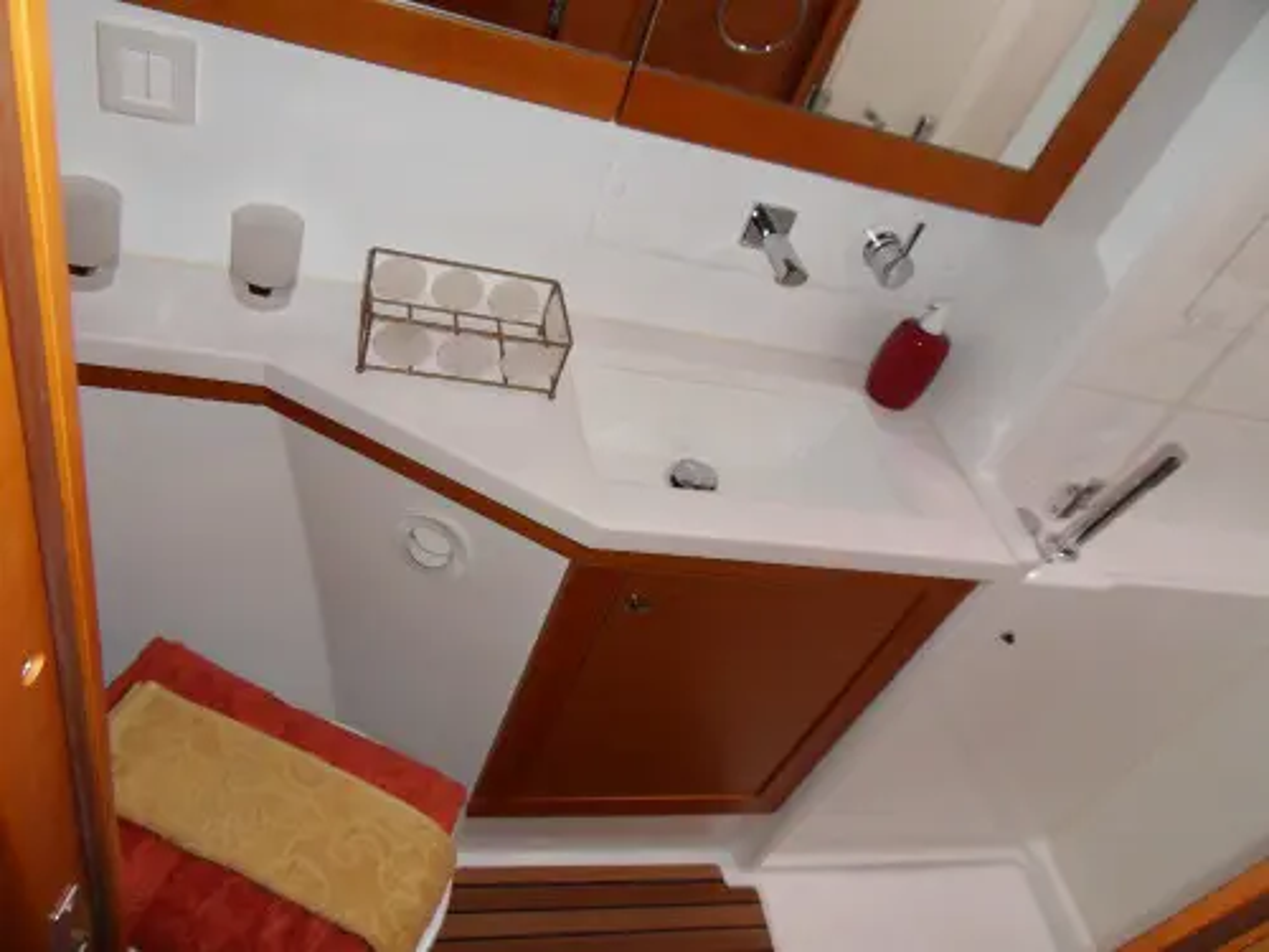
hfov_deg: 71.6
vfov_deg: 56.8
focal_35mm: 24
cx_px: 634
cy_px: 476
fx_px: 880
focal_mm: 4.2
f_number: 3.3
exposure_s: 1/30
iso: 200
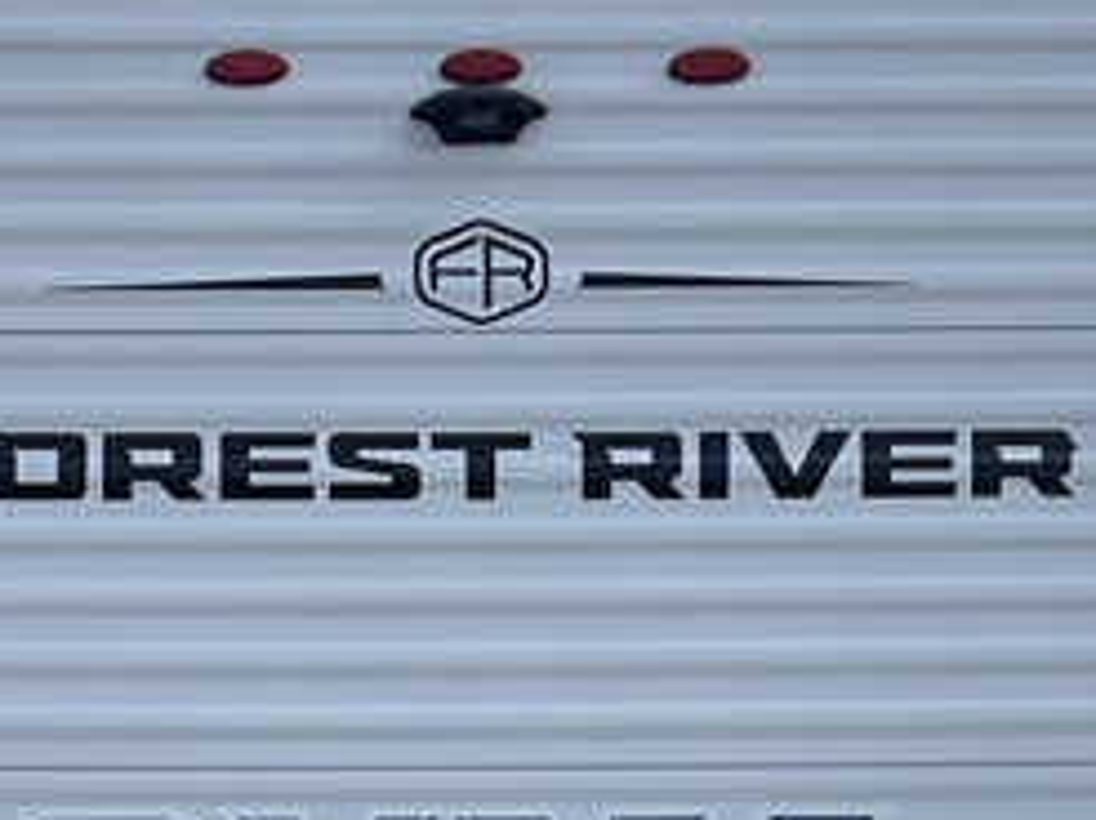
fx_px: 4017
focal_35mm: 127
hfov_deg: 15.5
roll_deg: +0.7
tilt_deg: +2.9
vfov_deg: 10.9
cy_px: 1453
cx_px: 374
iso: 50
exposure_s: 1/6211
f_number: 1.5
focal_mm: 5.7
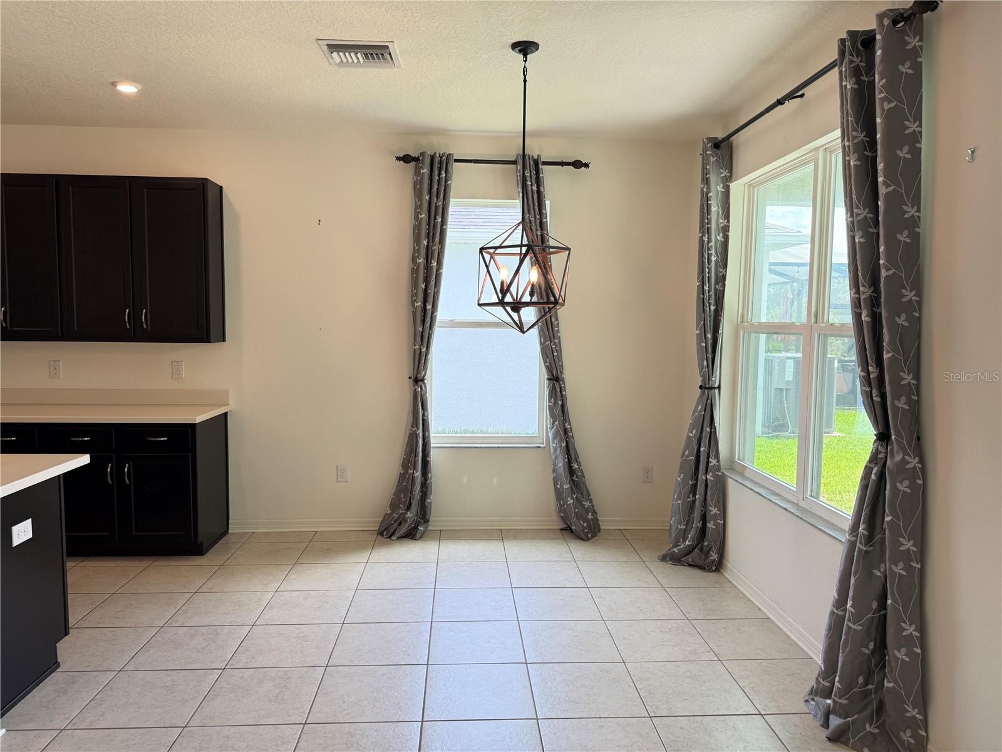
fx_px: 695
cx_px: 501
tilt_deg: -2.7
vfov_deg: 56.8
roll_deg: +0.4
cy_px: 376
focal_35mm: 24
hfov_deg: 71.6
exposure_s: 1/174
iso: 100
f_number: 1.78
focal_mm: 6.76
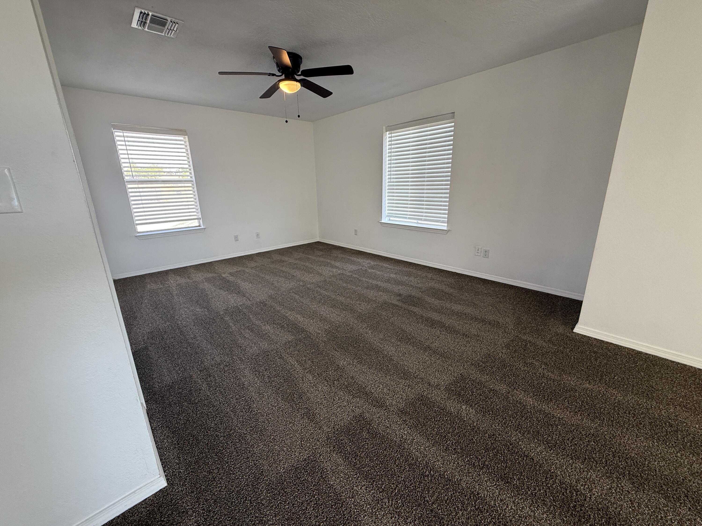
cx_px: 351
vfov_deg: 85.7
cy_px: 263
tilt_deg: -14.6
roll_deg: +1.6
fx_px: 284
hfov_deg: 102.1
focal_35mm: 14
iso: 200
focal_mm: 2.22
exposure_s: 1/99
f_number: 2.2
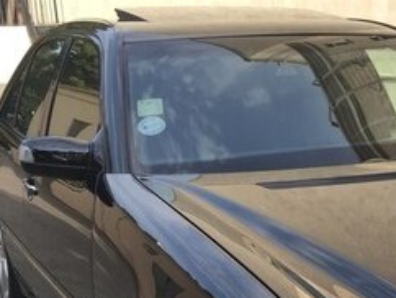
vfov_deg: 18.0
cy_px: 335
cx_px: 383
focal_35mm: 79
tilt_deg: -18.1
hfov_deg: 23.8
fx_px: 905
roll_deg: +0.6
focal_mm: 4.15
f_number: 2.2
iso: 32
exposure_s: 1/682
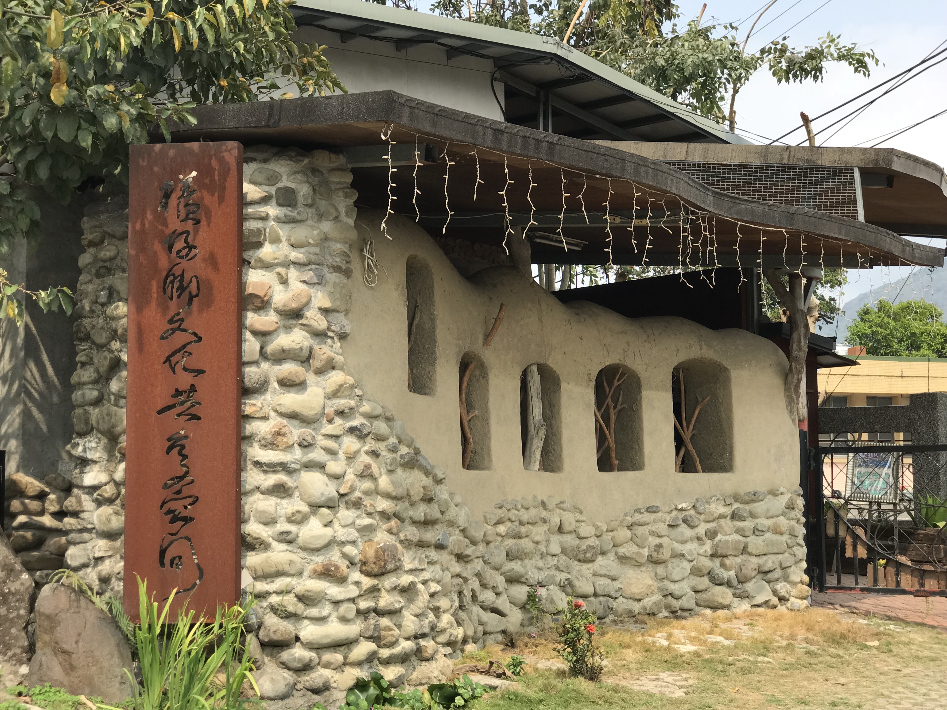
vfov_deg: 25.7
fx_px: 1559
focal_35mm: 57
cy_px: 355
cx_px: 474
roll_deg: +0.9
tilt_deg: +4.5
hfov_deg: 33.8
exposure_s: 1/429
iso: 20
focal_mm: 6.6
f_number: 2.8
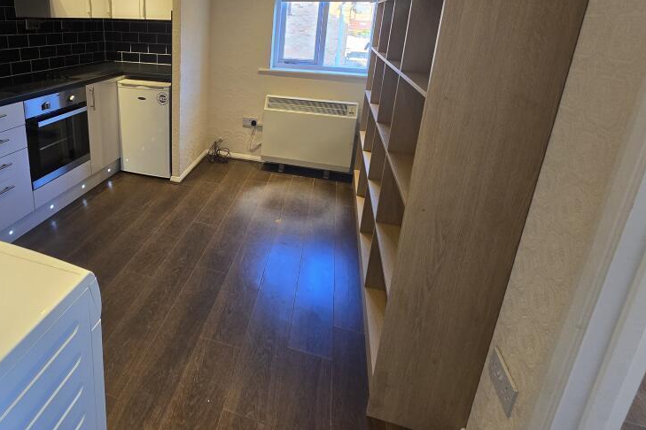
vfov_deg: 61.8
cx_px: 214
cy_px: 121
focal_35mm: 19
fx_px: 341
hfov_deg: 83.9
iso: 80
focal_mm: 2.2
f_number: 2.2
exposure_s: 1/50
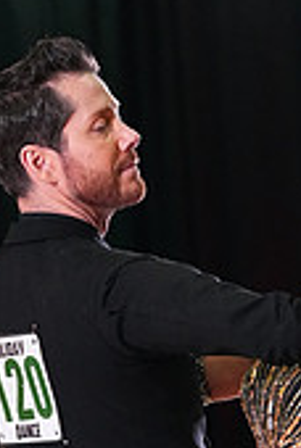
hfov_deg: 3.4
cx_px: 215
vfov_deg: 5.1
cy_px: 561
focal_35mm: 405
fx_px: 5058
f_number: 4.5
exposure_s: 1/400
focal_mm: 119
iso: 6400
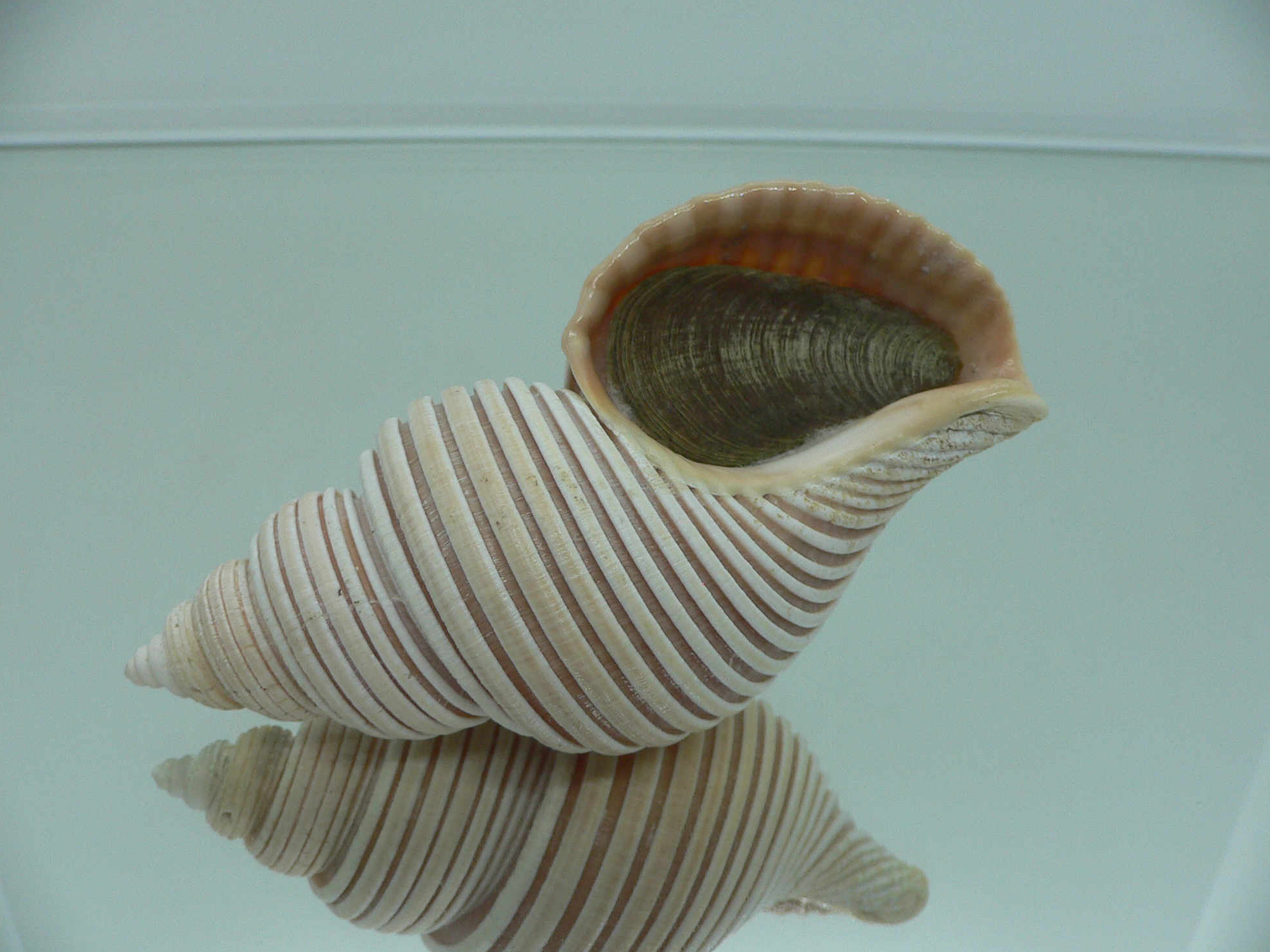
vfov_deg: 39.7
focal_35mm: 36
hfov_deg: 51.4
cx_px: 630
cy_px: 488
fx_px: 1321
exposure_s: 1/60
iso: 80
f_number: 2.8
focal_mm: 4.6
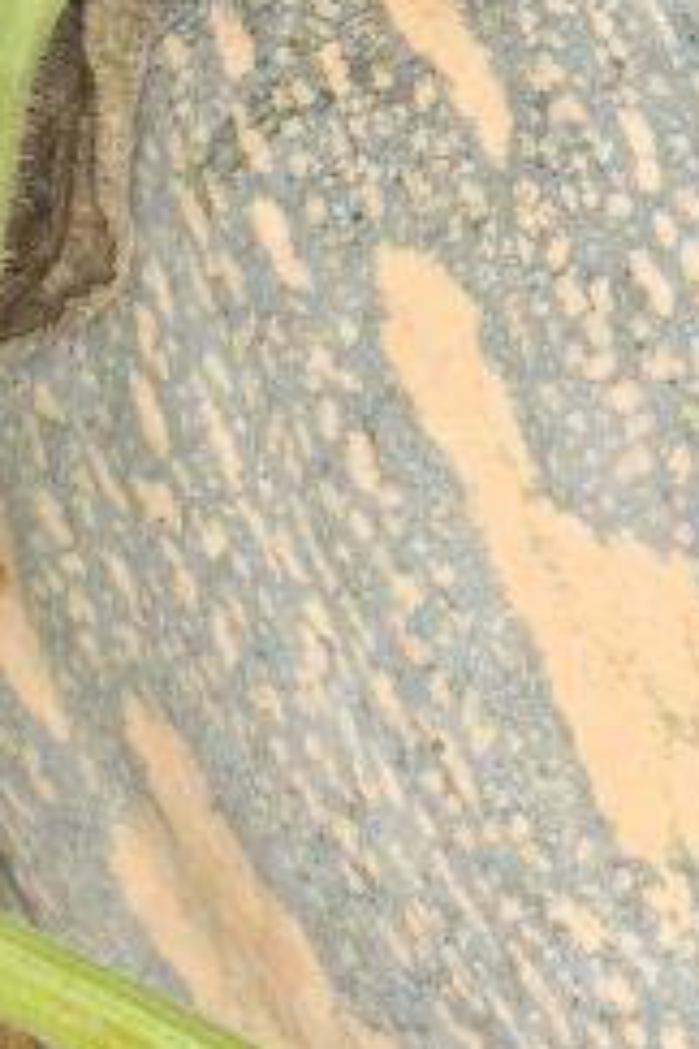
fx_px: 5592
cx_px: 311
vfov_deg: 10.5
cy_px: -287
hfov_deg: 7.2
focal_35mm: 192
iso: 64
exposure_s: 1/980
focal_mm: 6.35
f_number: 2
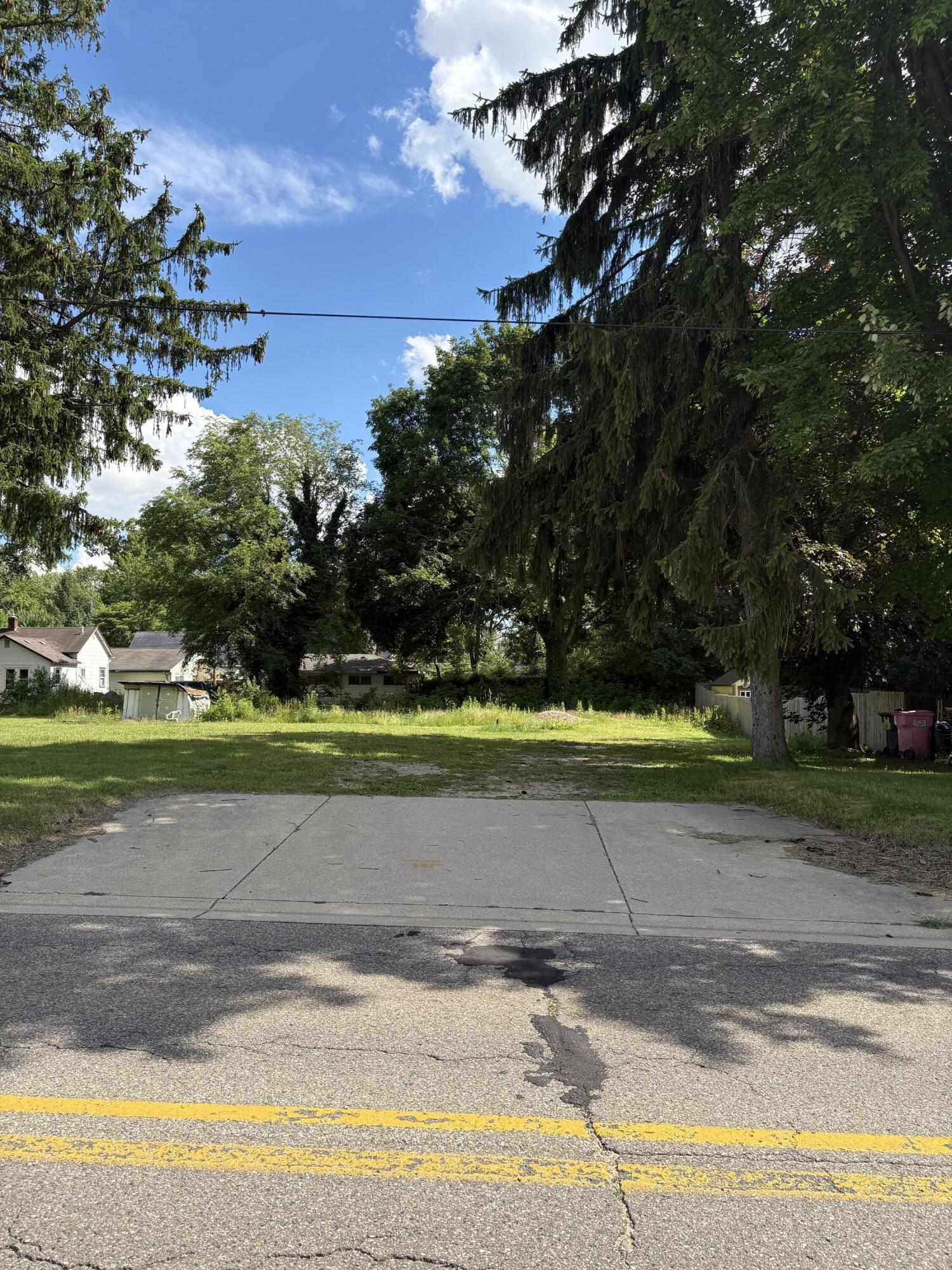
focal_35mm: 26
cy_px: 635
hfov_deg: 53.1
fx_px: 953
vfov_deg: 67.3
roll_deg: -0.6
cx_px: 476
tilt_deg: +2.9
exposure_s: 1/2012
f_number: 1.6
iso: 50
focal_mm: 5.96
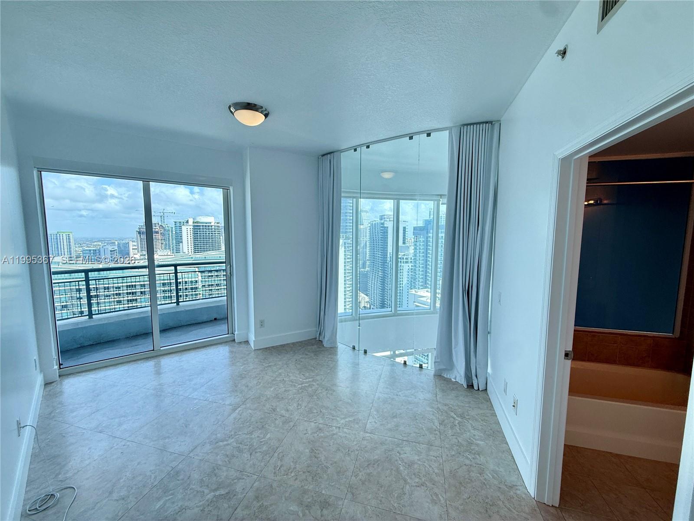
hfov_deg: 102.1
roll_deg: -0.4
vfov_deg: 85.7
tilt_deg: -5.0
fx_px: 281
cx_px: 347
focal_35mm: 14
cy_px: 260
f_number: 2.2
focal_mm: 2.22
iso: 64
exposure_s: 1/188
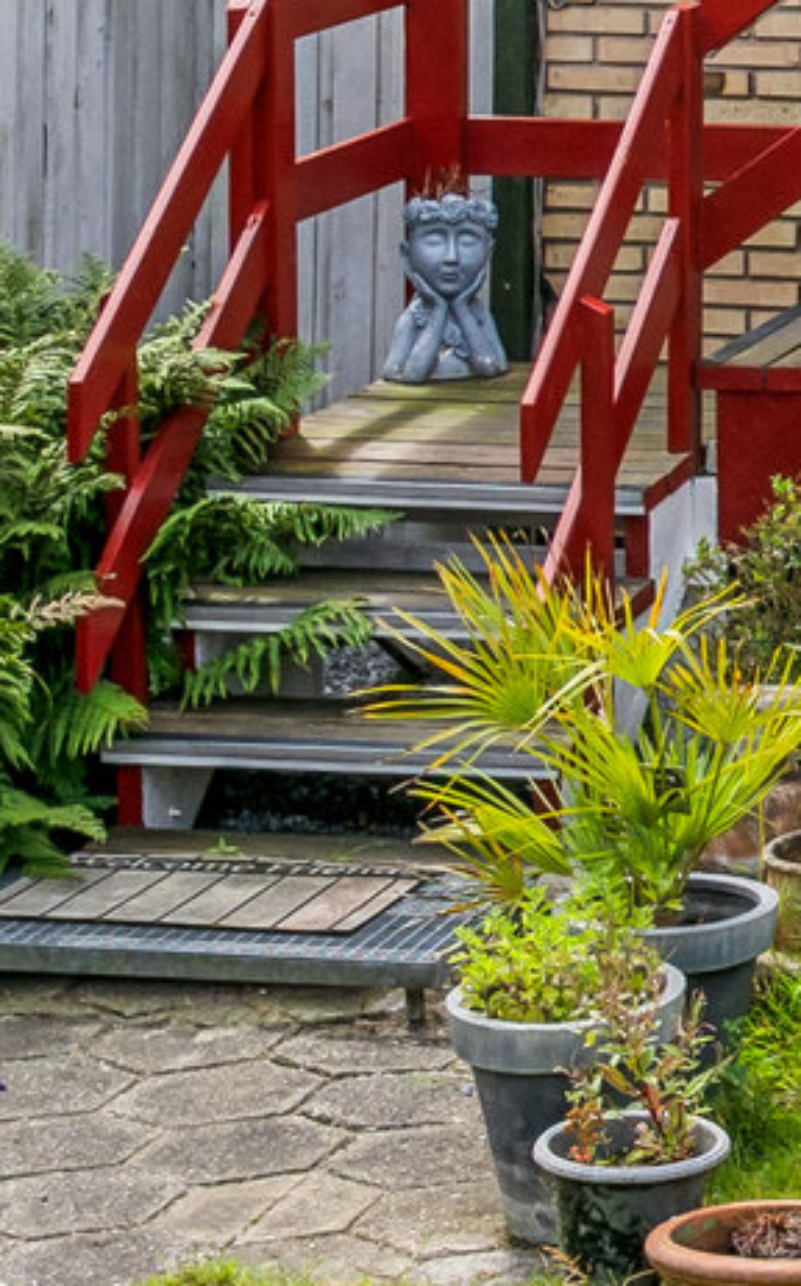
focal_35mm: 159
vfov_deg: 12.8
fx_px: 5564
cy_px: -370
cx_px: 2117
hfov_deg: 7.5
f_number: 6.3
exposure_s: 1/320
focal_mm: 24
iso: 100
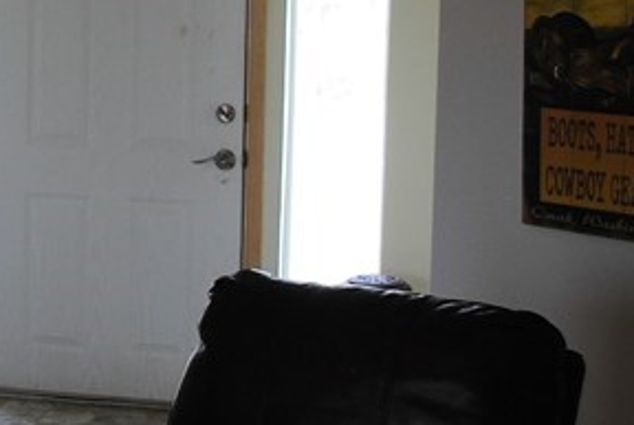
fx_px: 2187
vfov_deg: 11.1
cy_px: 103
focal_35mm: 124
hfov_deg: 15.4
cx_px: -281
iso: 200
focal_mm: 22
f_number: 5
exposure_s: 1/100
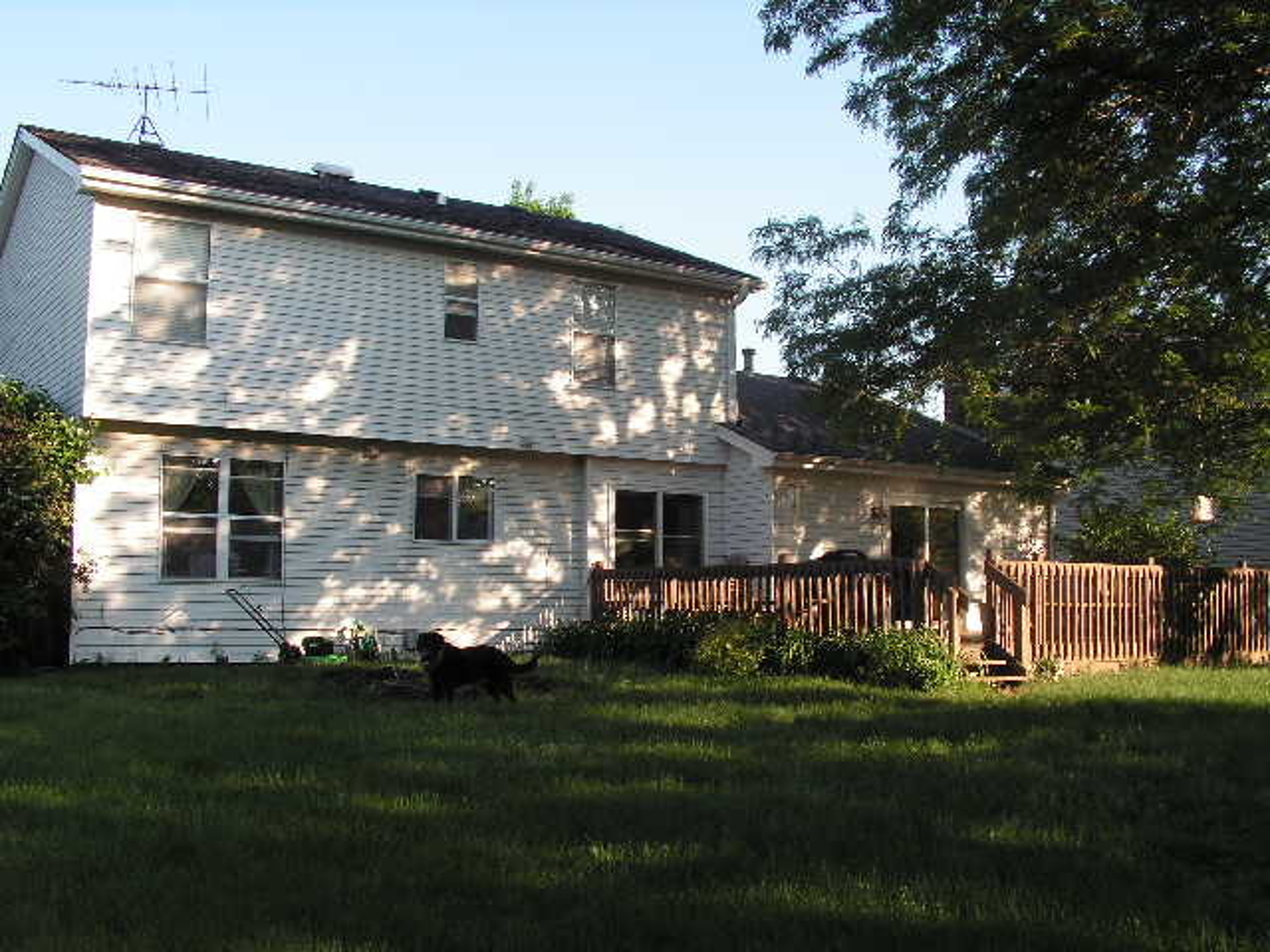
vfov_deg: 39.7
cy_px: 476
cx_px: 635
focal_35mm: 36
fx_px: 1321
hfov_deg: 51.4
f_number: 4.8
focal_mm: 6
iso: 50
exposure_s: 1/100
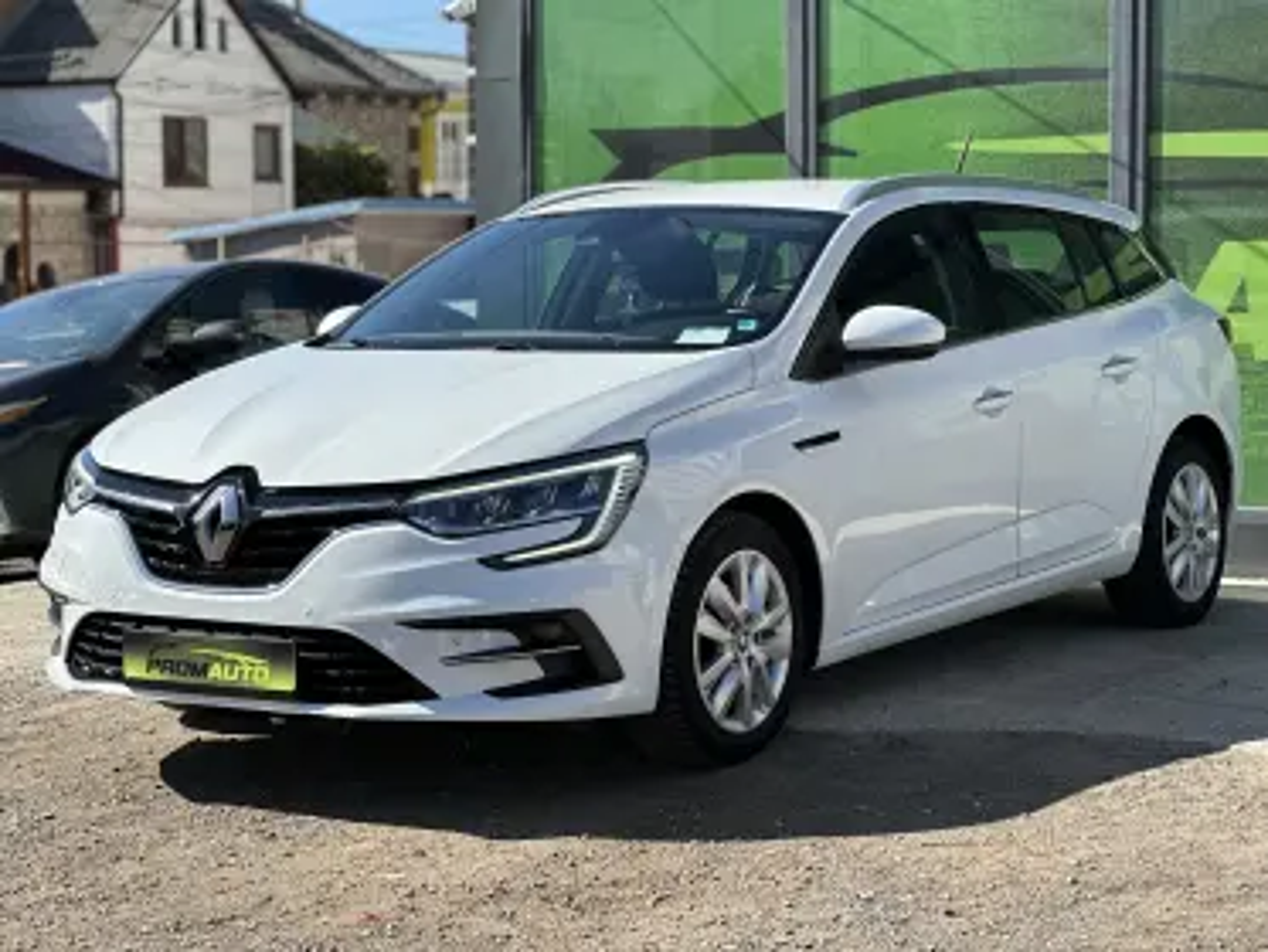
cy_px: 476
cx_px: 634
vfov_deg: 19.1
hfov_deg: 25.3
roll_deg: +0.0
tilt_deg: -2.9
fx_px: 2821
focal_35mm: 77
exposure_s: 1/531
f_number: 2.8
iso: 32
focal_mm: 9
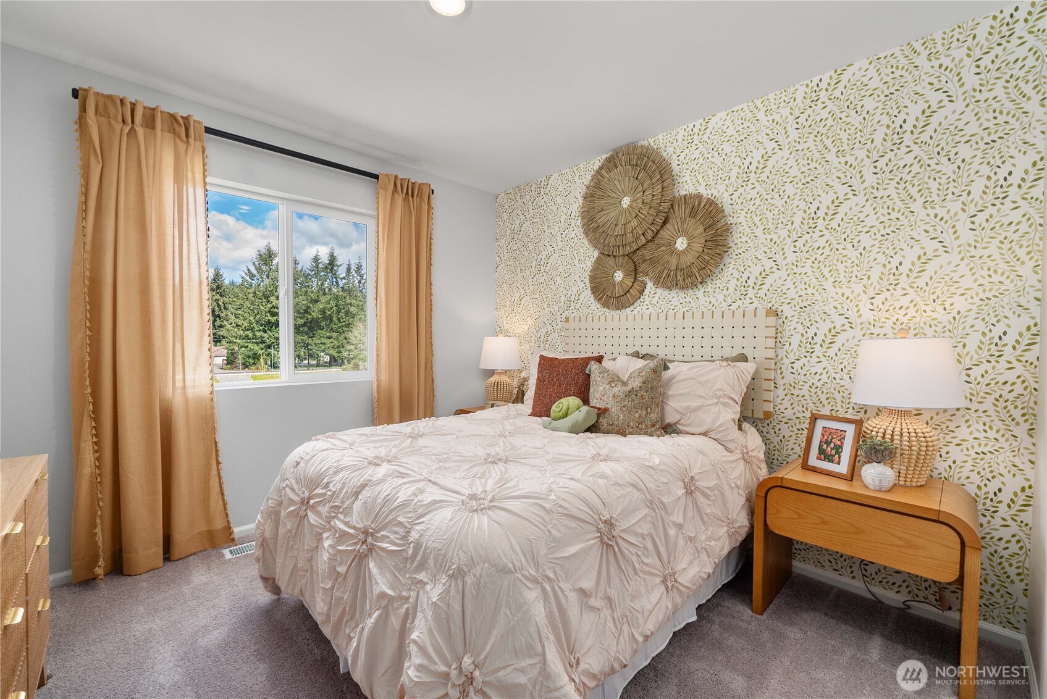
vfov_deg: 81.3
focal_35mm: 14
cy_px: 350
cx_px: 524
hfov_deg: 104.2
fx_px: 407
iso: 1000
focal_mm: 14
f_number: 7.1
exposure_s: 1/25
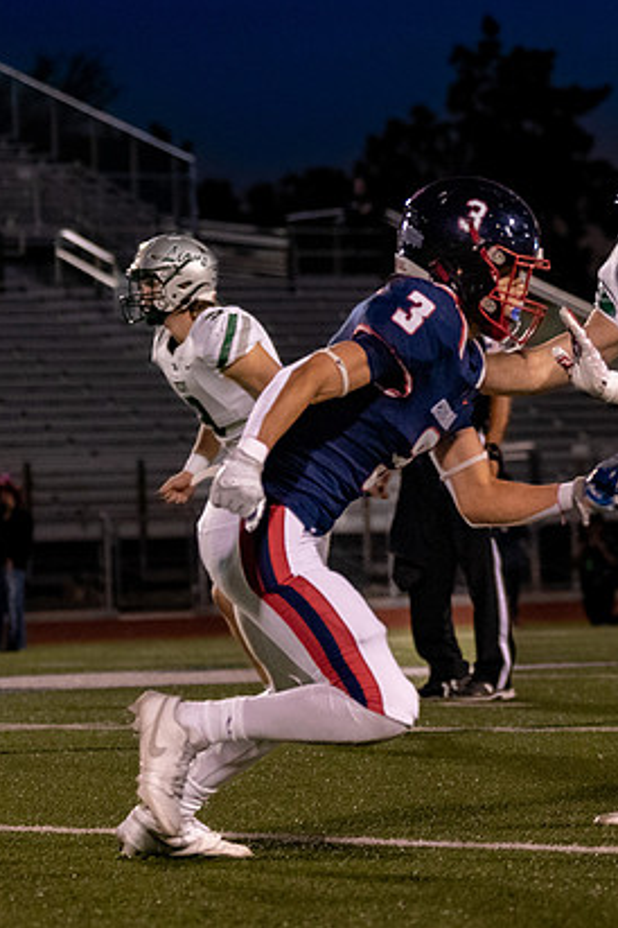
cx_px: 525
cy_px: 523
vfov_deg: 9.6
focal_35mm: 215
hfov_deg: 6.4
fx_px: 5536
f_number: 2.8
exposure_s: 1/1000
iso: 2000
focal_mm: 76
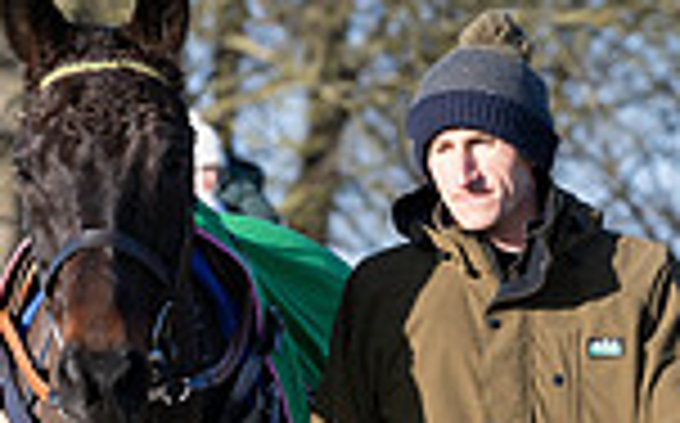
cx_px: 401
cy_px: 506
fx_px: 9645
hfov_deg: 4.0
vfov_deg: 2.5
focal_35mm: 521
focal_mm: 133
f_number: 5
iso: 400
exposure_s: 1/1250
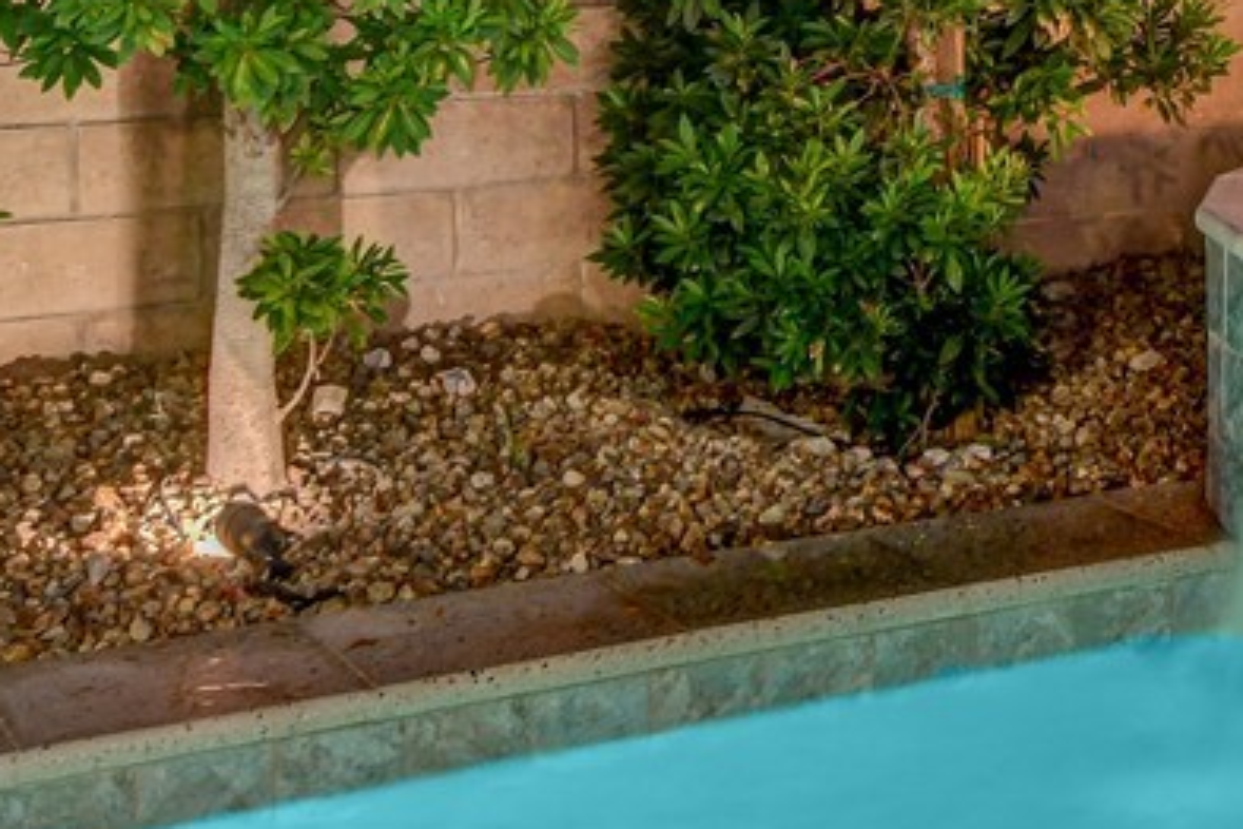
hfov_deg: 22.7
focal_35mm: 83
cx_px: 1455
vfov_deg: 15.7
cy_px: -212
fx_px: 2866
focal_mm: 20
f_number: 9
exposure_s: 1
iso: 800
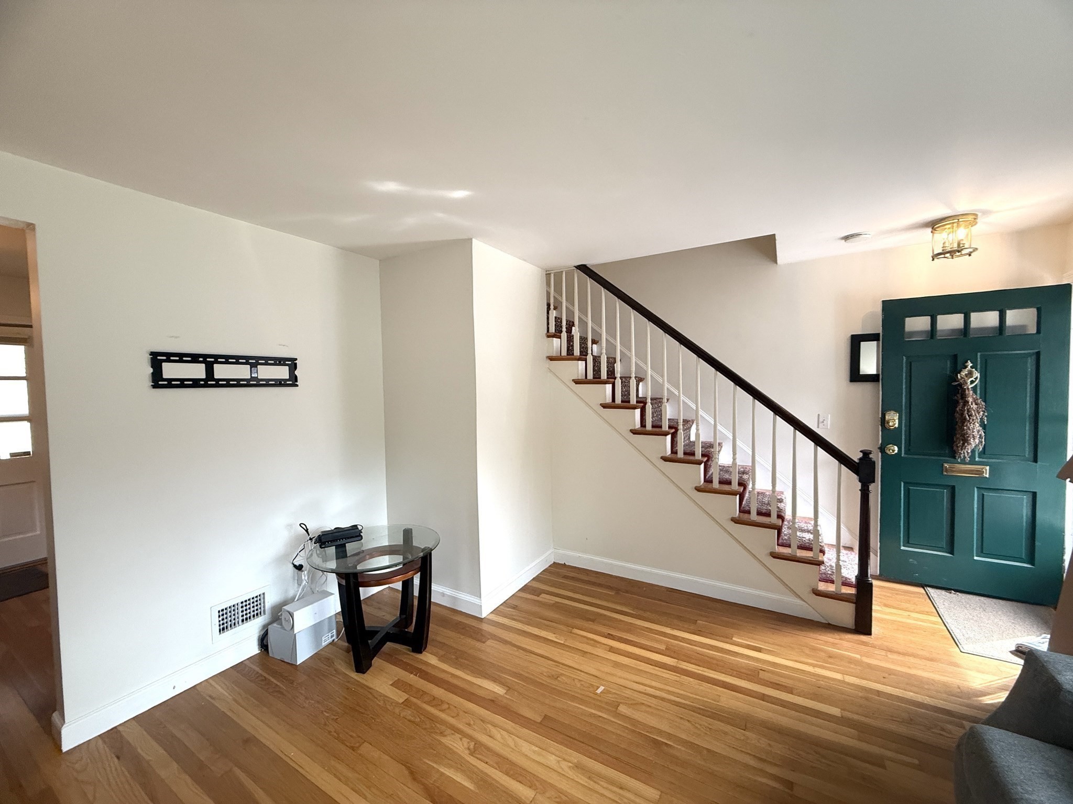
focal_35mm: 14
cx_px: 536
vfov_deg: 85.7
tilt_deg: -2.1
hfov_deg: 102.1
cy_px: 402
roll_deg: +1.3
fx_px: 434
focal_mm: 2.22
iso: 250
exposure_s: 1/120
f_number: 2.2
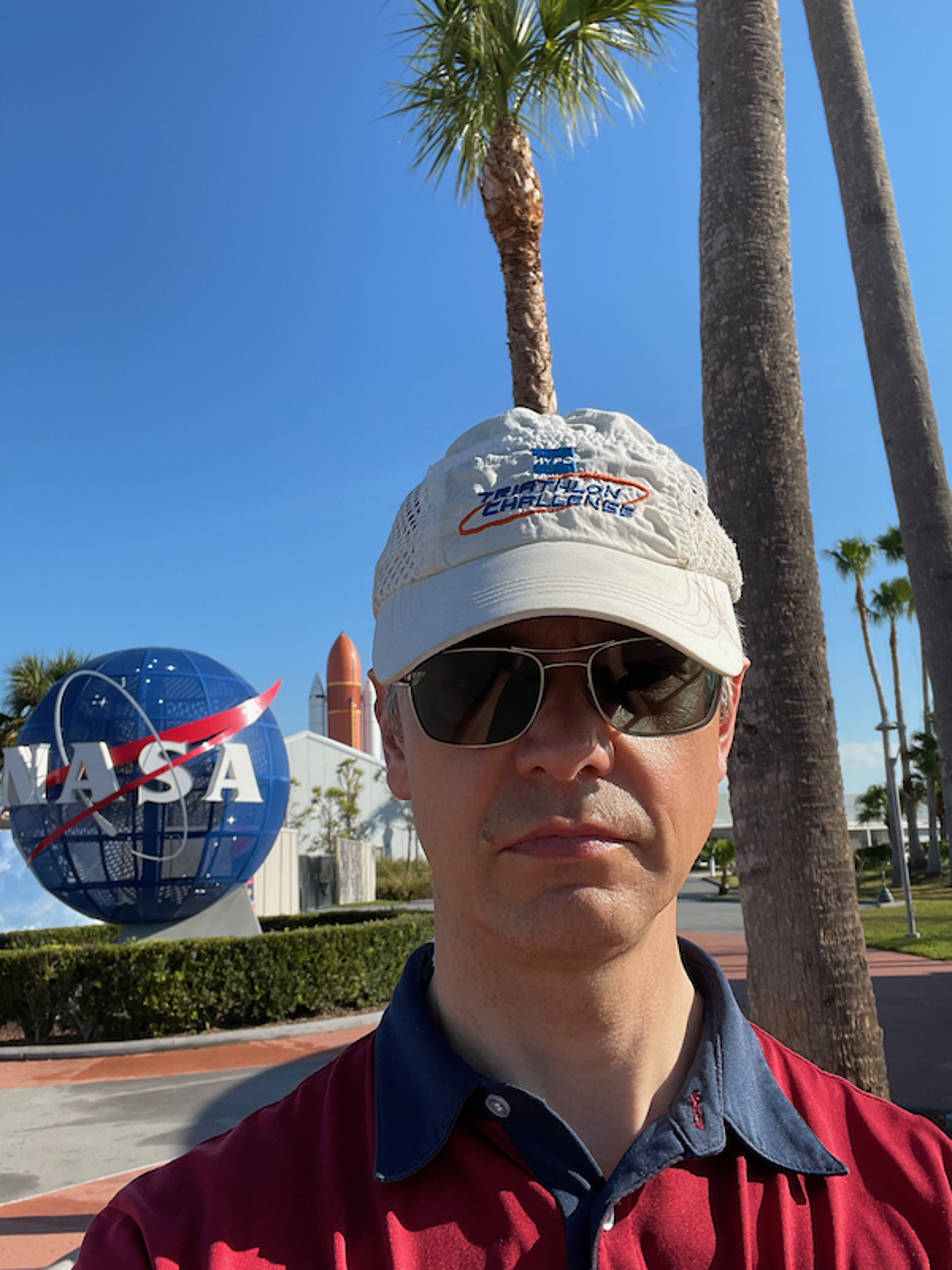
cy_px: 635
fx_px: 1100
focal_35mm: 30
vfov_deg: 60.0
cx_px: 476
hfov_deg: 46.8
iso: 25
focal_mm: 2.71
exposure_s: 1/720
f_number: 2.2
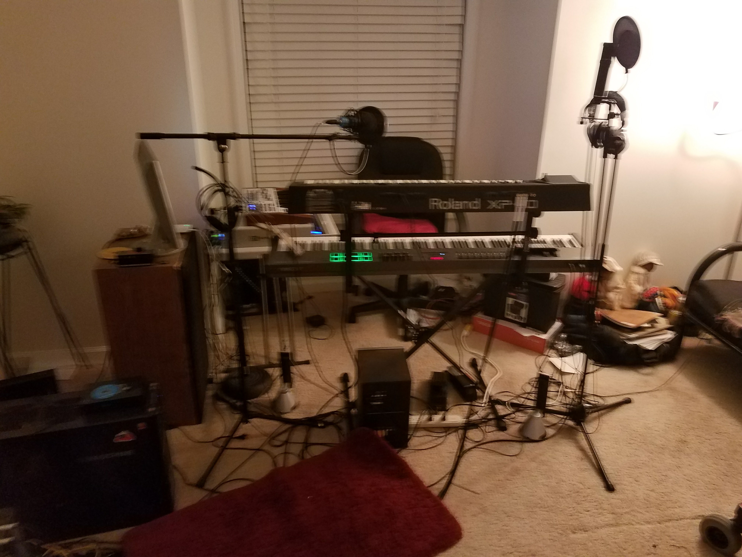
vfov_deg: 53.1
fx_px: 557
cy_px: 278
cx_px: 371
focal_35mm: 26
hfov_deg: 67.3
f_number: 1.7
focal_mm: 4.2
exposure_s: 1/12
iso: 200
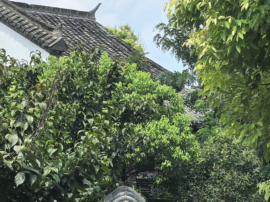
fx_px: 1116
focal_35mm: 143
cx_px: 149
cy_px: 251
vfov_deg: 10.2
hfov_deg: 13.8
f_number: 2
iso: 50
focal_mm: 6.98
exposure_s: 1/1479
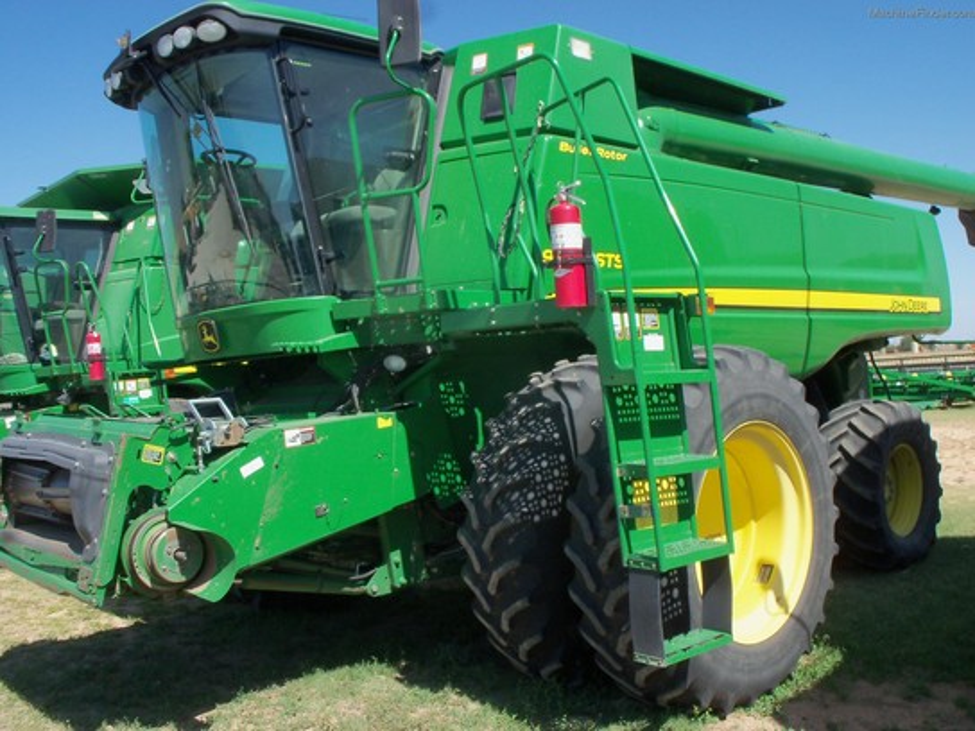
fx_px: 986
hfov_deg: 52.6
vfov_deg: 40.7
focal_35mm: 35
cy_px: 366
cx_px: 488
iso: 80
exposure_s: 1/250
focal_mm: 6.3
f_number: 5.5
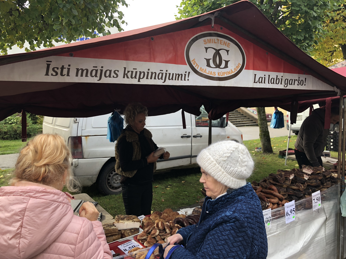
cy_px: 130
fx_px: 280
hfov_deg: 63.4
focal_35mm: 28
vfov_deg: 49.7
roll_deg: +1.0
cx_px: 173
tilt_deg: -5.9
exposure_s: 1/120
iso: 20
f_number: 1.8
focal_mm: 3.99
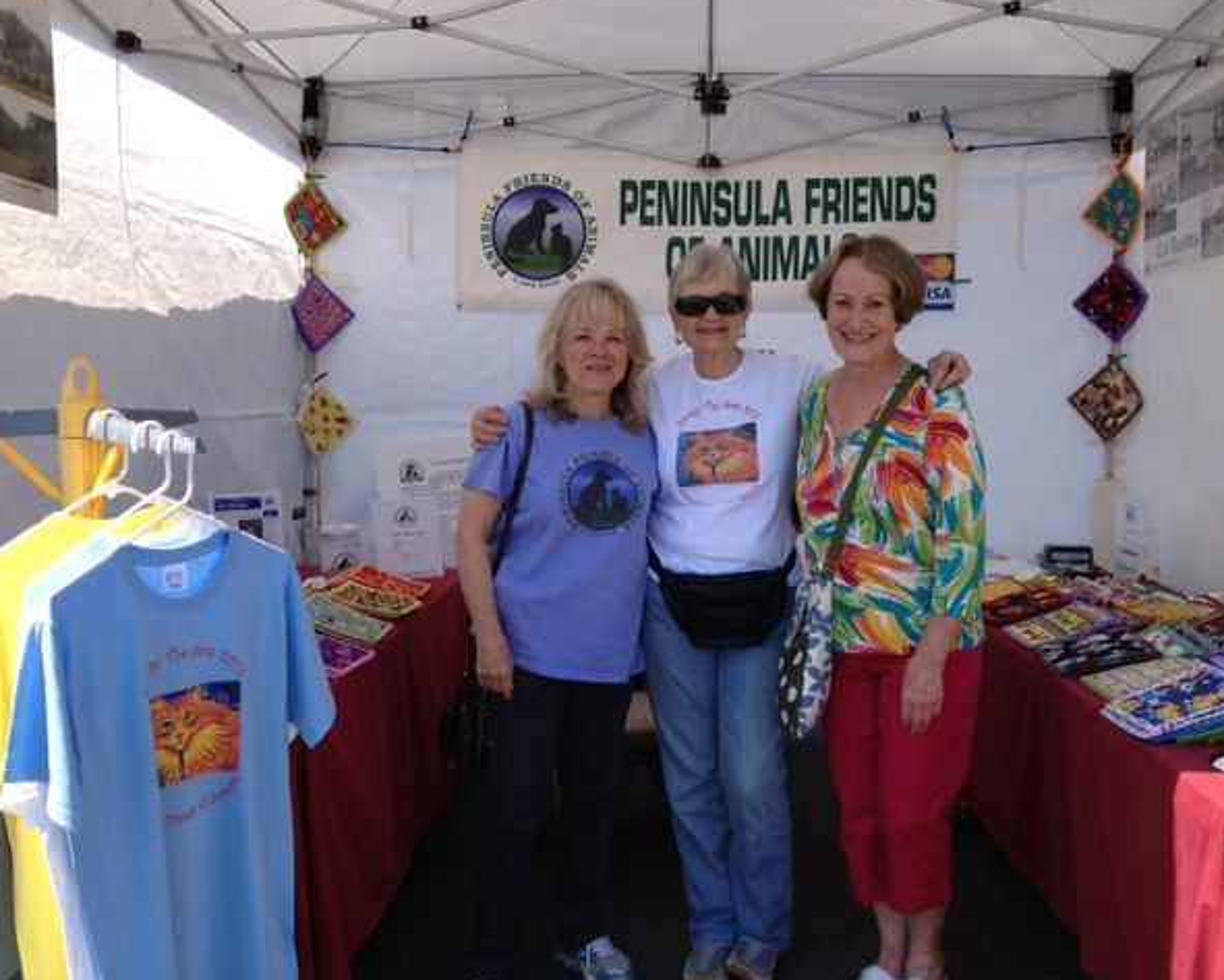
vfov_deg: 40.1
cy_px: 487
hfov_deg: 49.1
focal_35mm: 37
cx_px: 646
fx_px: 1341
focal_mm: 4.28
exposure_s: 1/789
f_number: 2.4
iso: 50
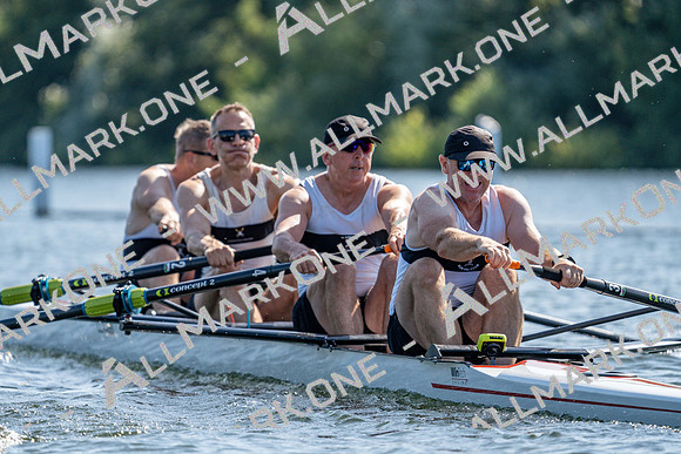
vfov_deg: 3.2
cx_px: 340
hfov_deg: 4.8
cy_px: 227
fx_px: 8060
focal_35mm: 426
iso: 500
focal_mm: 426
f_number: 6.3
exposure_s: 1/2000
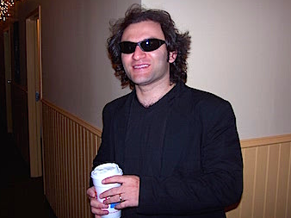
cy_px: 111
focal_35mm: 45
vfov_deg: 32.1
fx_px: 378
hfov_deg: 42.1
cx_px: 159
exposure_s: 1/60
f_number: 2.8
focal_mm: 6.3
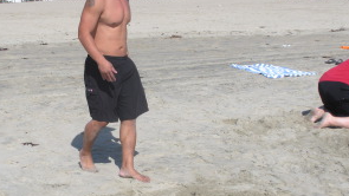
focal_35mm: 74
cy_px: 92
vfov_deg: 16.3
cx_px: 163
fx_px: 685
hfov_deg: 28.6
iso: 64
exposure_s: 1/737
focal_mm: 7.7
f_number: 4
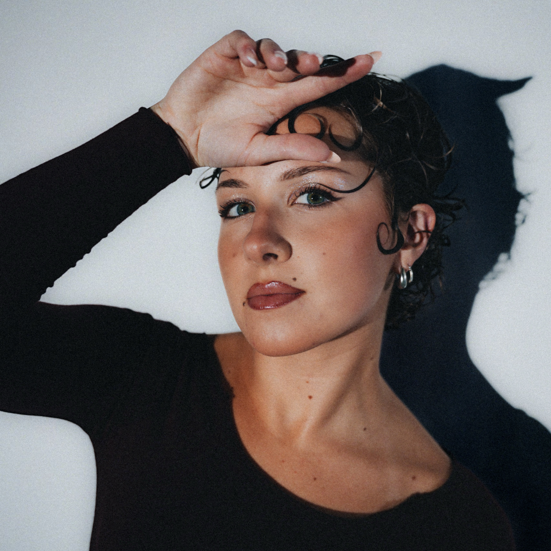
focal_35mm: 45
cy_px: 277
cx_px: 274
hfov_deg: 37.7
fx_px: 806
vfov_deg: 37.7
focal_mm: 34.6
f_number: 2.8
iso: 100
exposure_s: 1/40
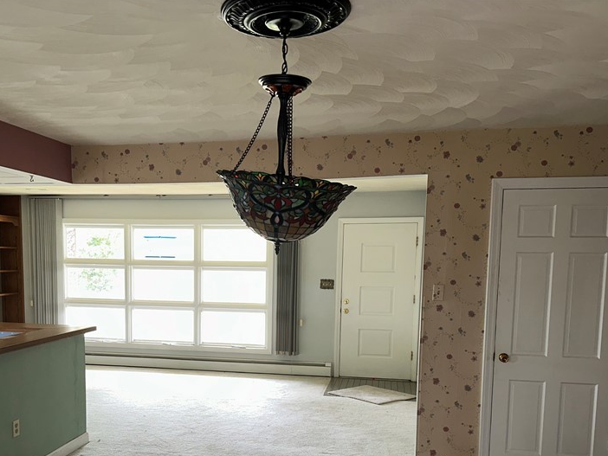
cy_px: 330
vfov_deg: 39.8
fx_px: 615
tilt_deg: -6.7
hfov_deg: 52.3
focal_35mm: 35
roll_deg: -0.5
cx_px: 246
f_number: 1.78
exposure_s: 1/33
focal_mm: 6.86
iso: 80
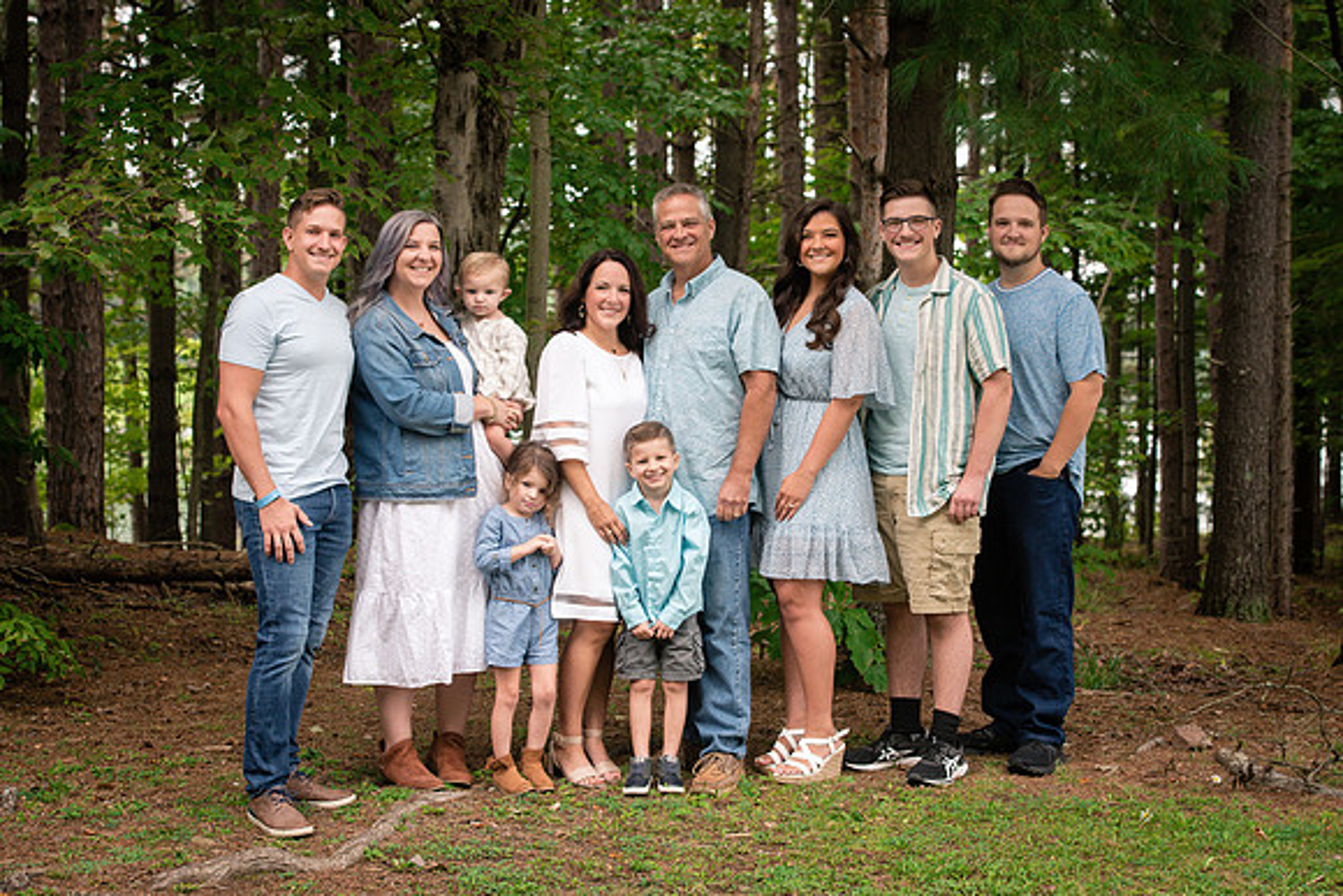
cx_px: 693
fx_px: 2748
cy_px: 438
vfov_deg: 18.5
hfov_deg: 27.5
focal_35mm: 74
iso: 800
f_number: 5.6
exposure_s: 1/200
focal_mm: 70
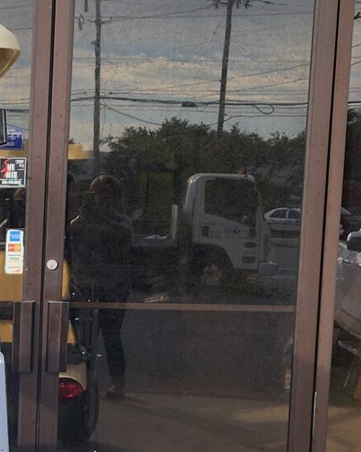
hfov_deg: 13.2
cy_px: 383
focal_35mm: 104
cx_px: -311
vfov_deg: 18.2
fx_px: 1390
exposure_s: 1/290
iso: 12
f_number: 1.8
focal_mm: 6.4
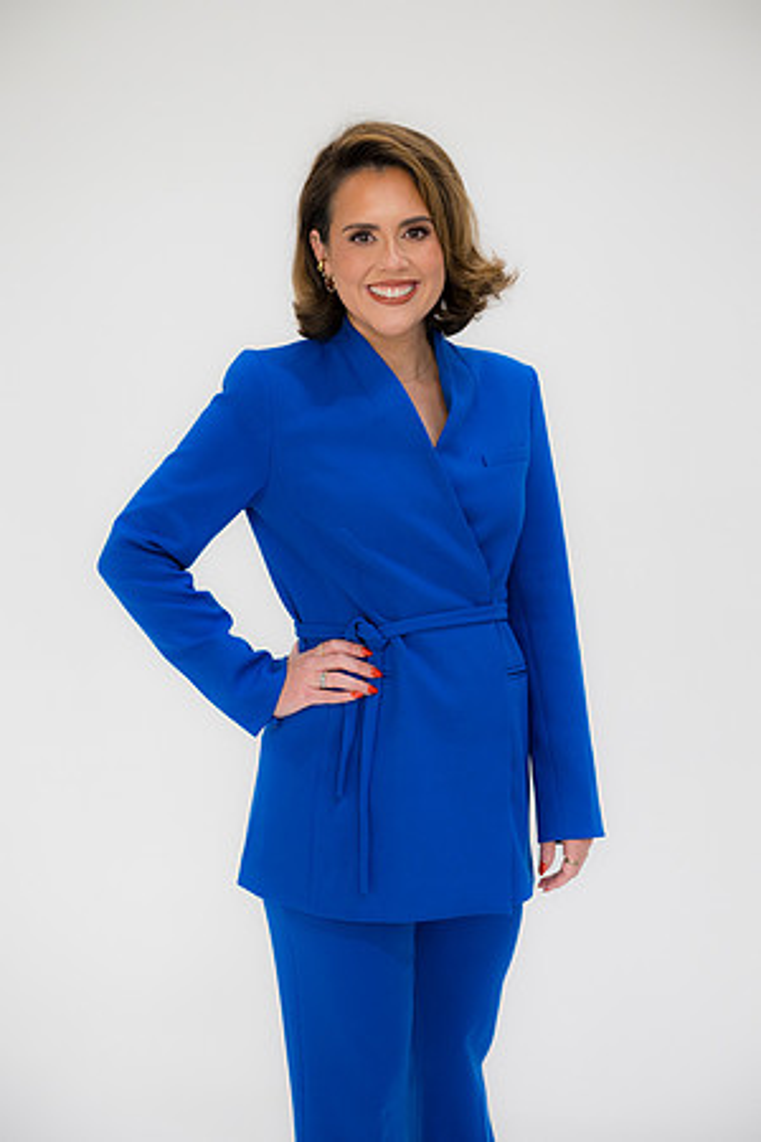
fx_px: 2156
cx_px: 380
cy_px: 571
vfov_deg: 29.7
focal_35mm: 68
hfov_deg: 20.0
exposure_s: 1/125
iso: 500
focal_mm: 68
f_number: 3.2
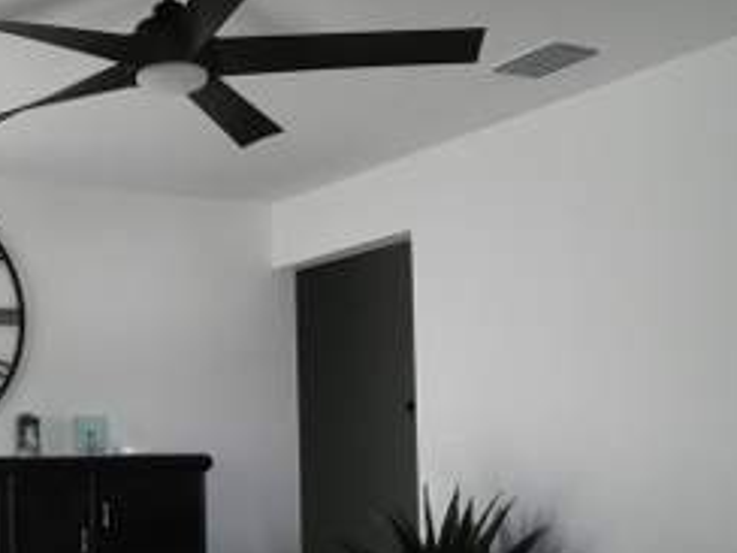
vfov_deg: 25.3
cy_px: 435
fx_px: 1214
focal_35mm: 57
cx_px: 224
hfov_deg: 33.4
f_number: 2.2
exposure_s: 1/30
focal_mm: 4.15
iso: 50
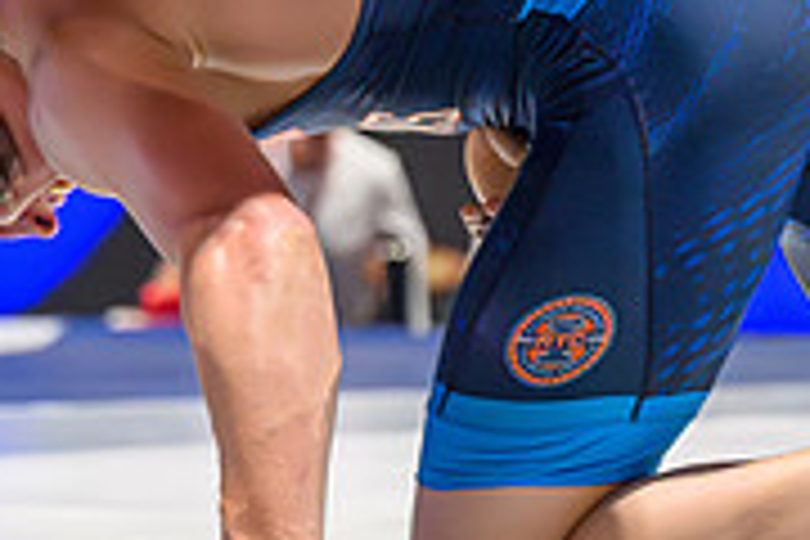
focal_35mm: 273
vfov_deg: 5.0
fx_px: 6142
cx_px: 398
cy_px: 106
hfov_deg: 7.5
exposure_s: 1/800
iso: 10000
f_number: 2.8
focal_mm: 70
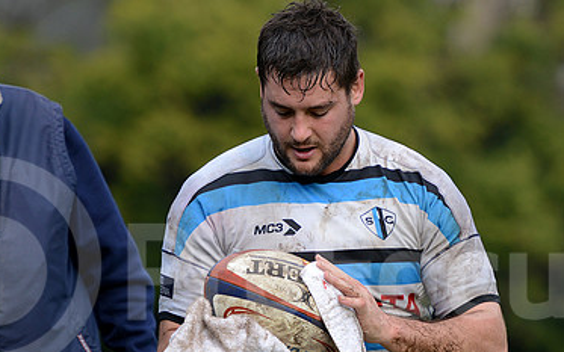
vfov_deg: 3.8
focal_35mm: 349
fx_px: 5364
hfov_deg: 6.0
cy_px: 268
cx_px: 249
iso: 500
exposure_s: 1/1000
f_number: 4
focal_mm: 220
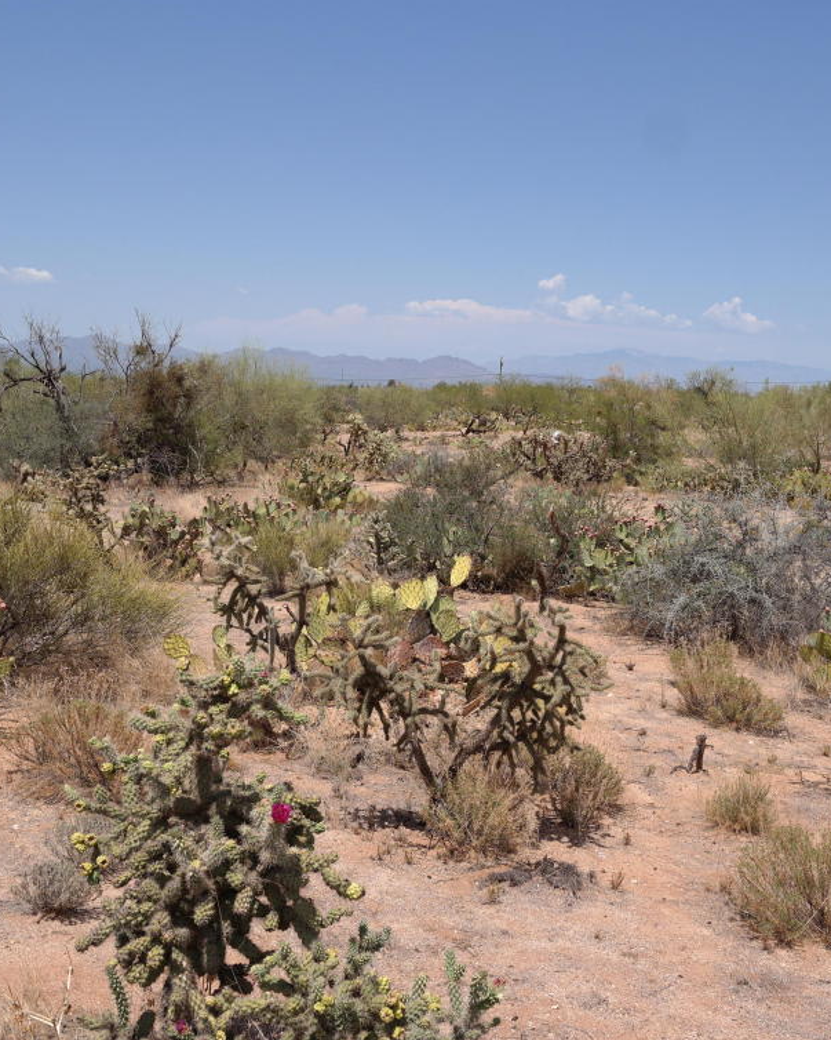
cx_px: 405
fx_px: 1322
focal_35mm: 43
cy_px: 512
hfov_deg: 34.9
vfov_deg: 42.9
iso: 100
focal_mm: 20
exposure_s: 1/400
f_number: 7.1
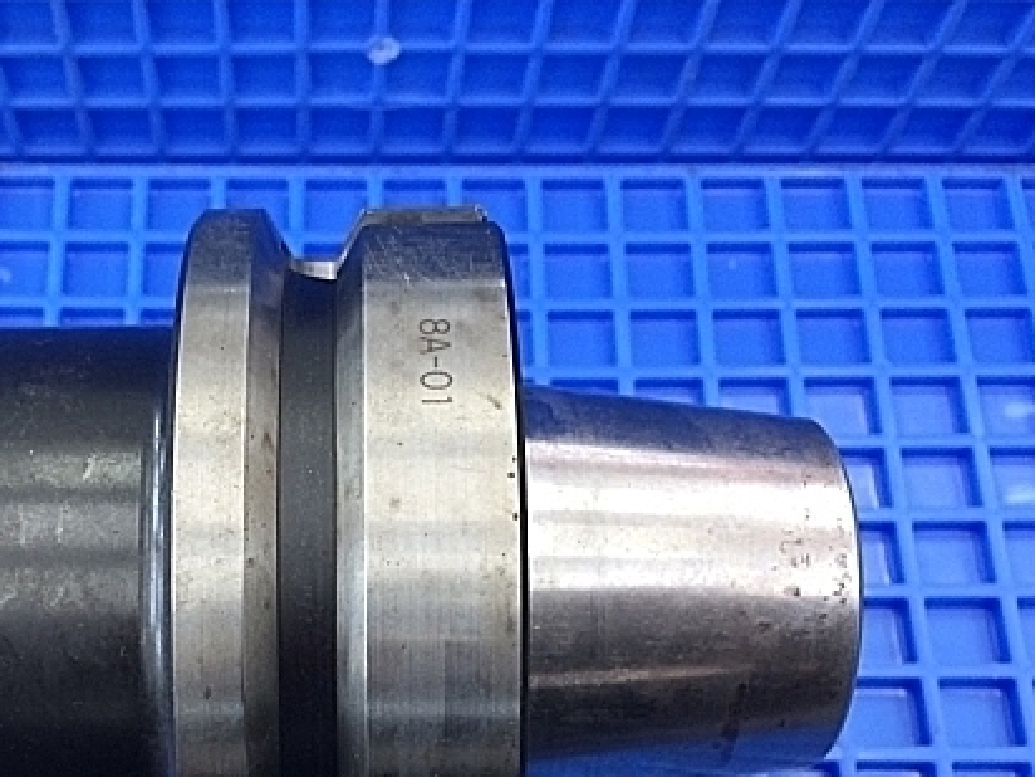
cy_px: 601
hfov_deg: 41.2
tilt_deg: -67.5
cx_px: 296
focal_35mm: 45
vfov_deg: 31.5
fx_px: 1345
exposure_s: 1/30
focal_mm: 4.15
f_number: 2.2
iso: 64
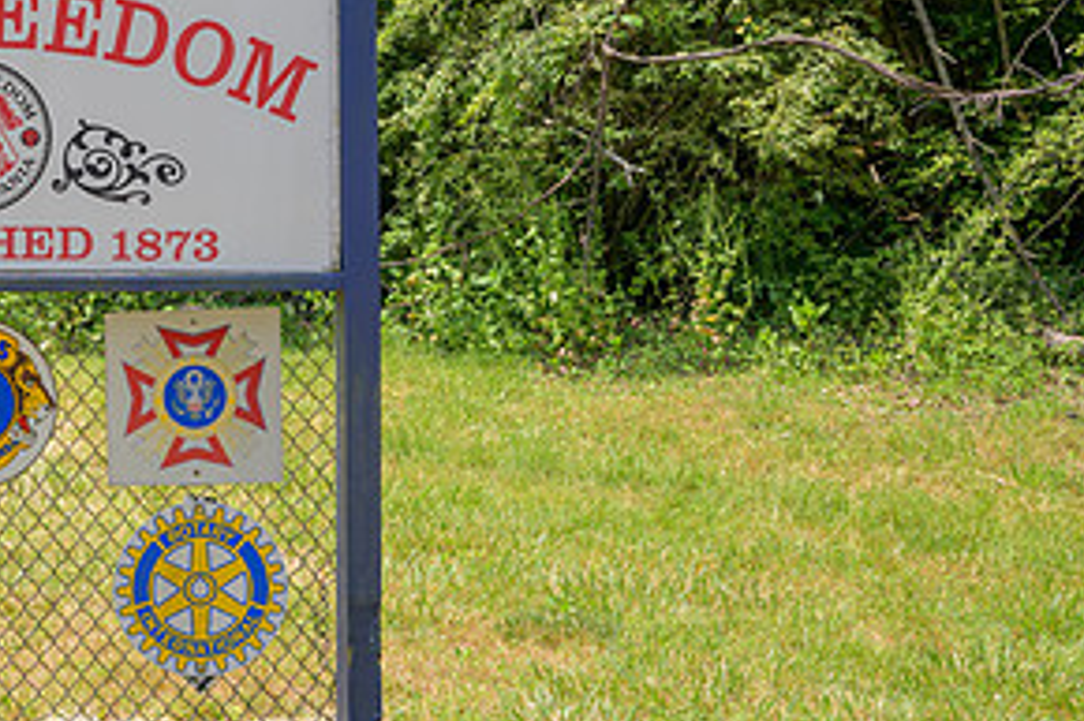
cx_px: 19
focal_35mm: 72
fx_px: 2167
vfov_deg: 18.8
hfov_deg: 26.7
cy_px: 170
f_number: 8
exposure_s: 1/500
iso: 400
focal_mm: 36
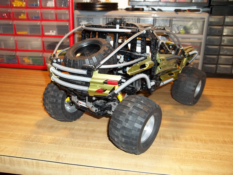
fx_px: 222
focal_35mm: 33
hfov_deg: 55.4
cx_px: 116
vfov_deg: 42.9
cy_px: 88
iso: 160
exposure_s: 1/30
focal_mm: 5.9
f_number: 3.3
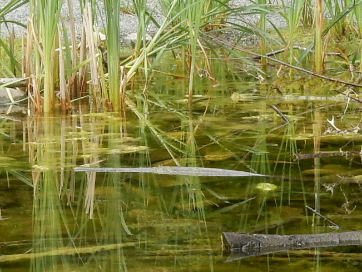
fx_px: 1768
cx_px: 92
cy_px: 153
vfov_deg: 8.8
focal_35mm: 169
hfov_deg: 11.7
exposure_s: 1/125
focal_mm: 7.6
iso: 125
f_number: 4.2
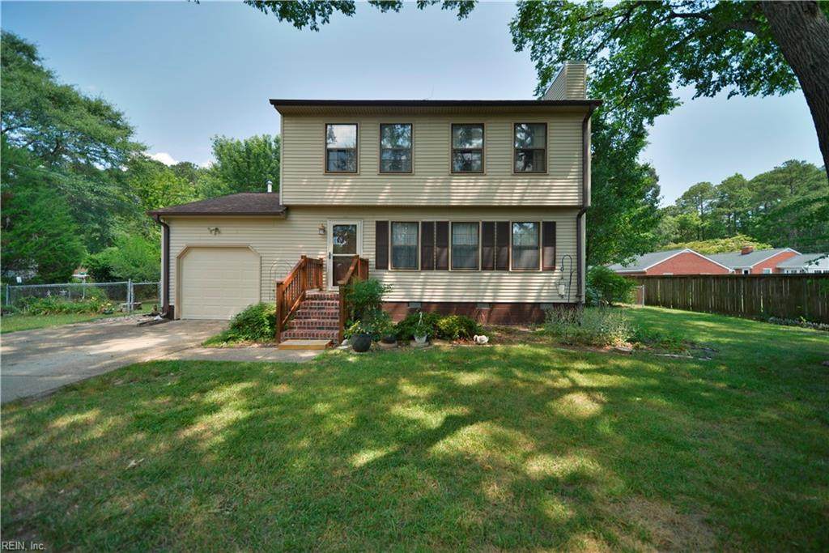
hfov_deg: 73.7
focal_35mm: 24
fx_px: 553
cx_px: 414
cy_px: 276
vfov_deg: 53.1
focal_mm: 24
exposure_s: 1/500
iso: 100
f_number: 5.6
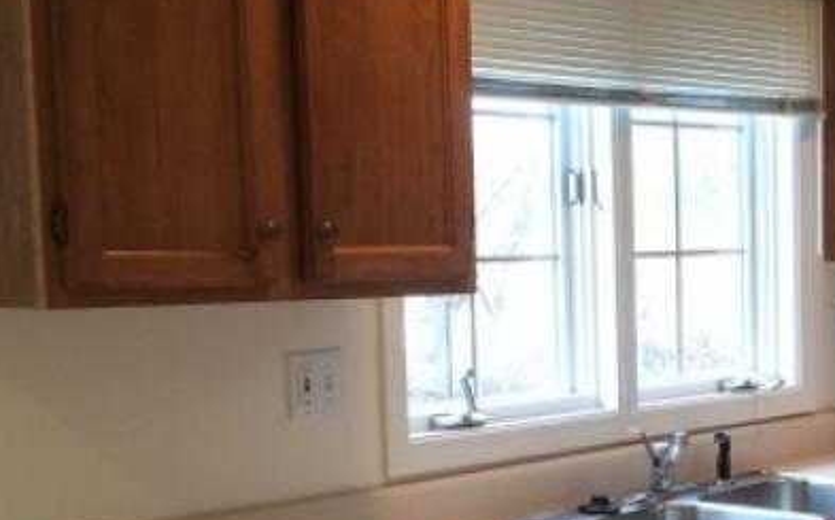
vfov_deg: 15.6
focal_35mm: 83
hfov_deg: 22.9
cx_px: 1003
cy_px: 449
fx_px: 1887
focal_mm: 4.12
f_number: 2.2
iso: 50
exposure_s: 1/30
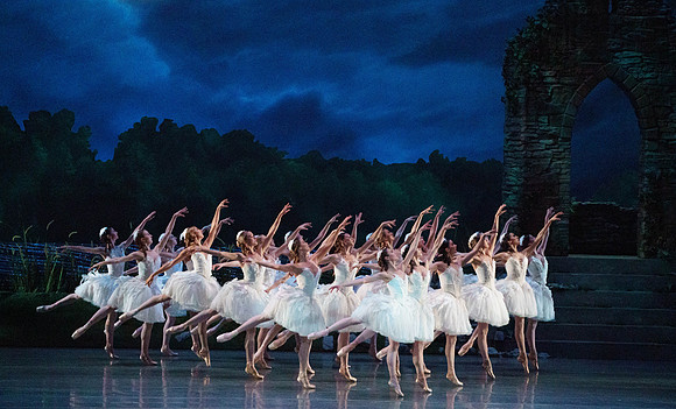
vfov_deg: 6.9
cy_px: 223
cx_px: 338
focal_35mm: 185
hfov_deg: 11.4
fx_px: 3382
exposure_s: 1/250
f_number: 5.6
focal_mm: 179
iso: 8000
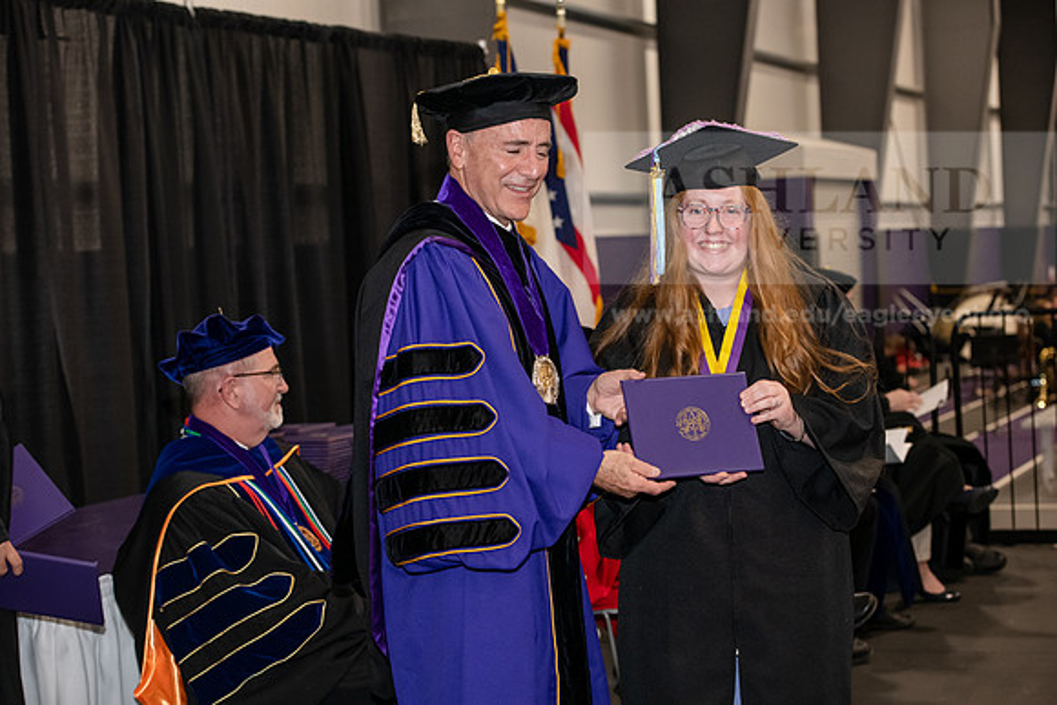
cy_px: 352
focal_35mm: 70
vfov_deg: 19.5
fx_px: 2056
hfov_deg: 28.8
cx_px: 528
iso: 2500
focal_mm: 70
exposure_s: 1/200
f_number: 5
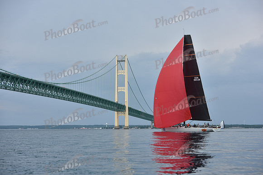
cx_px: 132
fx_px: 511
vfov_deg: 19.5
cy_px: 88
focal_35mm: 70
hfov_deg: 28.8
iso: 250
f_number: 5.6
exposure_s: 1/800
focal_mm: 70
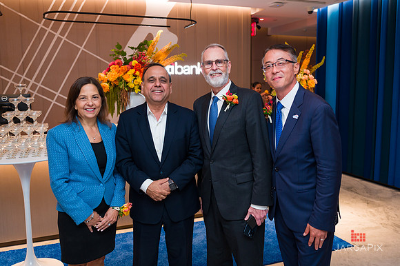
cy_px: 131
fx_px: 376
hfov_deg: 56.0
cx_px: 204
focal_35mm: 34
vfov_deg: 38.9
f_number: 3.2
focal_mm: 29.5
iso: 800
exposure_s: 1/160
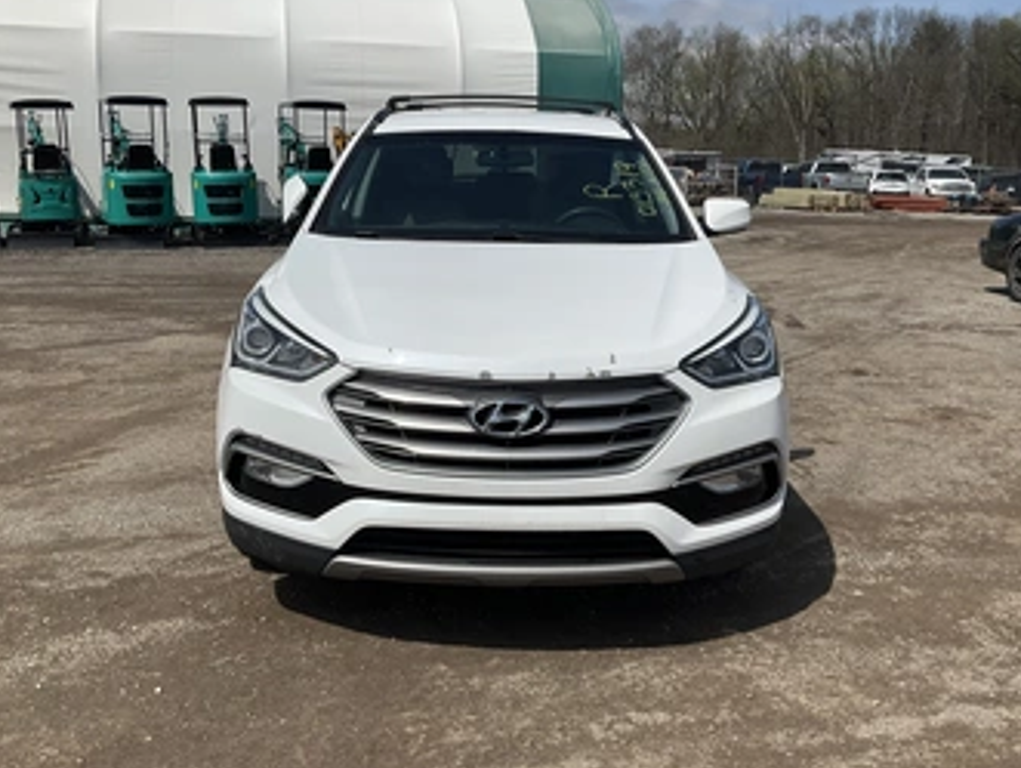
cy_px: 342
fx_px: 1033
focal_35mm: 35
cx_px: 503
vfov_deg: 40.7
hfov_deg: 52.6
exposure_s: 1/4785
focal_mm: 3
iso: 25
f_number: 1.8
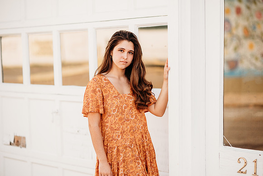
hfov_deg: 23.9
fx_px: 621
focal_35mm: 85
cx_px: 132
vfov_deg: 16.1
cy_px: 88
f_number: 2
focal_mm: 85
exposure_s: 1/1000
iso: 160
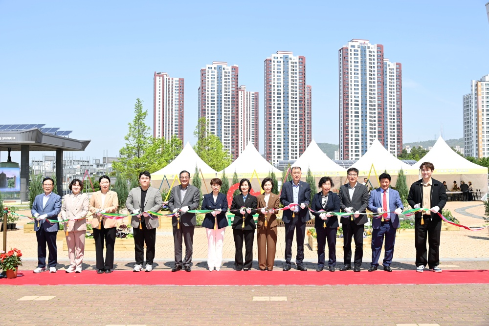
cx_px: 244
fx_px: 462
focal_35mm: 34
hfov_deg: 55.8
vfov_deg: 38.9
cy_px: 163
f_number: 7.1
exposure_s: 1/250
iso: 100
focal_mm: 34
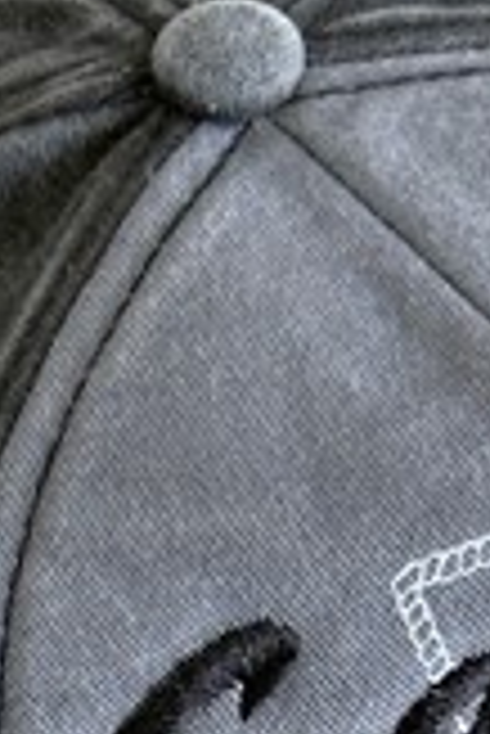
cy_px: 748
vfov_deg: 8.3
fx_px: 4991
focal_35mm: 245
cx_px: 459
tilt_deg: -53.4
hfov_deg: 5.6
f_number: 1.78
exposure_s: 1/103
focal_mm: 6.76
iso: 100
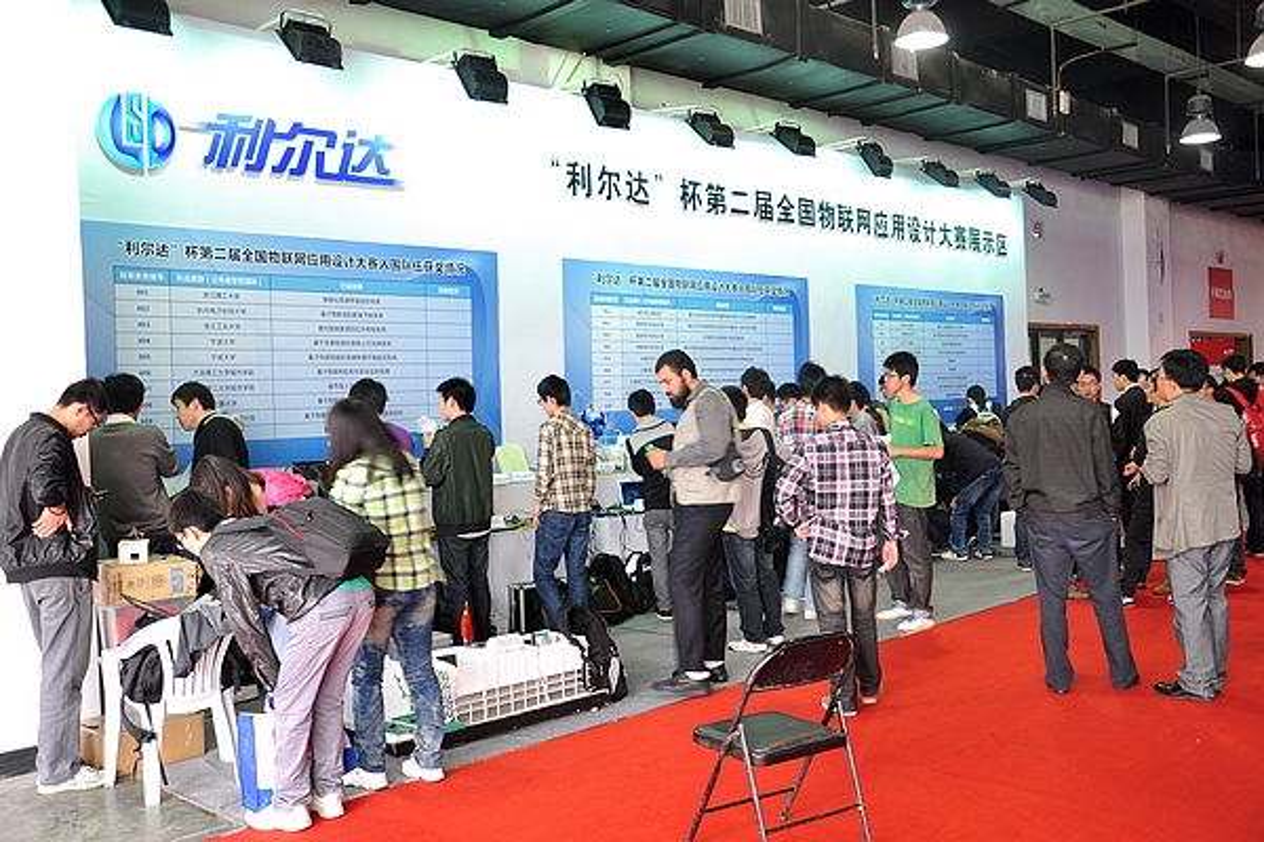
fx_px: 1159
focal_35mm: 33
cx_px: 632
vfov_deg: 40.0
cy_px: 421
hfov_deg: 57.2
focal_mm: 22
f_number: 3.8
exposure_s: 1/13
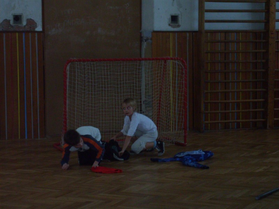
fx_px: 846
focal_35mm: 105
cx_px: 140
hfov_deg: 18.7
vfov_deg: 14.1
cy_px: 104
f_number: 4.9
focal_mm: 17.4
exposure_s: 1/60
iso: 253
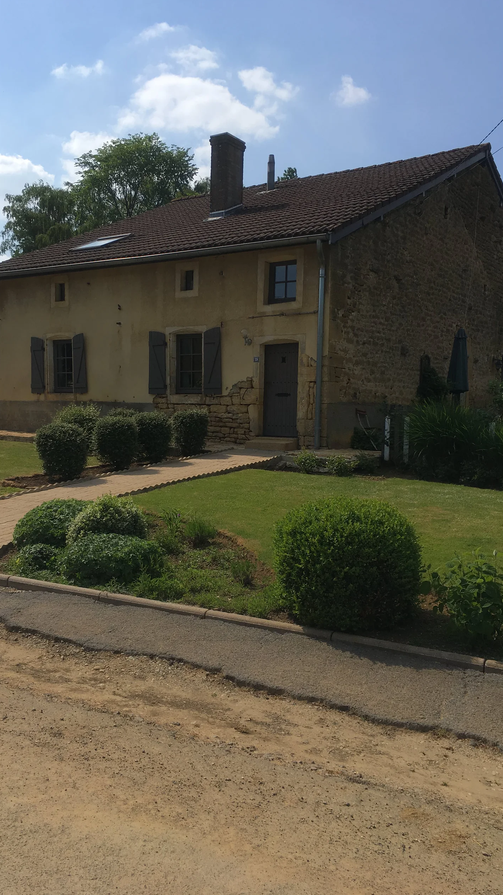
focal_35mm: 32
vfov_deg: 61.0
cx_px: 222
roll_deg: -0.8
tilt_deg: -2.2
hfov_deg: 36.6
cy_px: 443
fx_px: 759
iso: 25
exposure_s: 1/2564
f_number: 2.2
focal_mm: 4.15
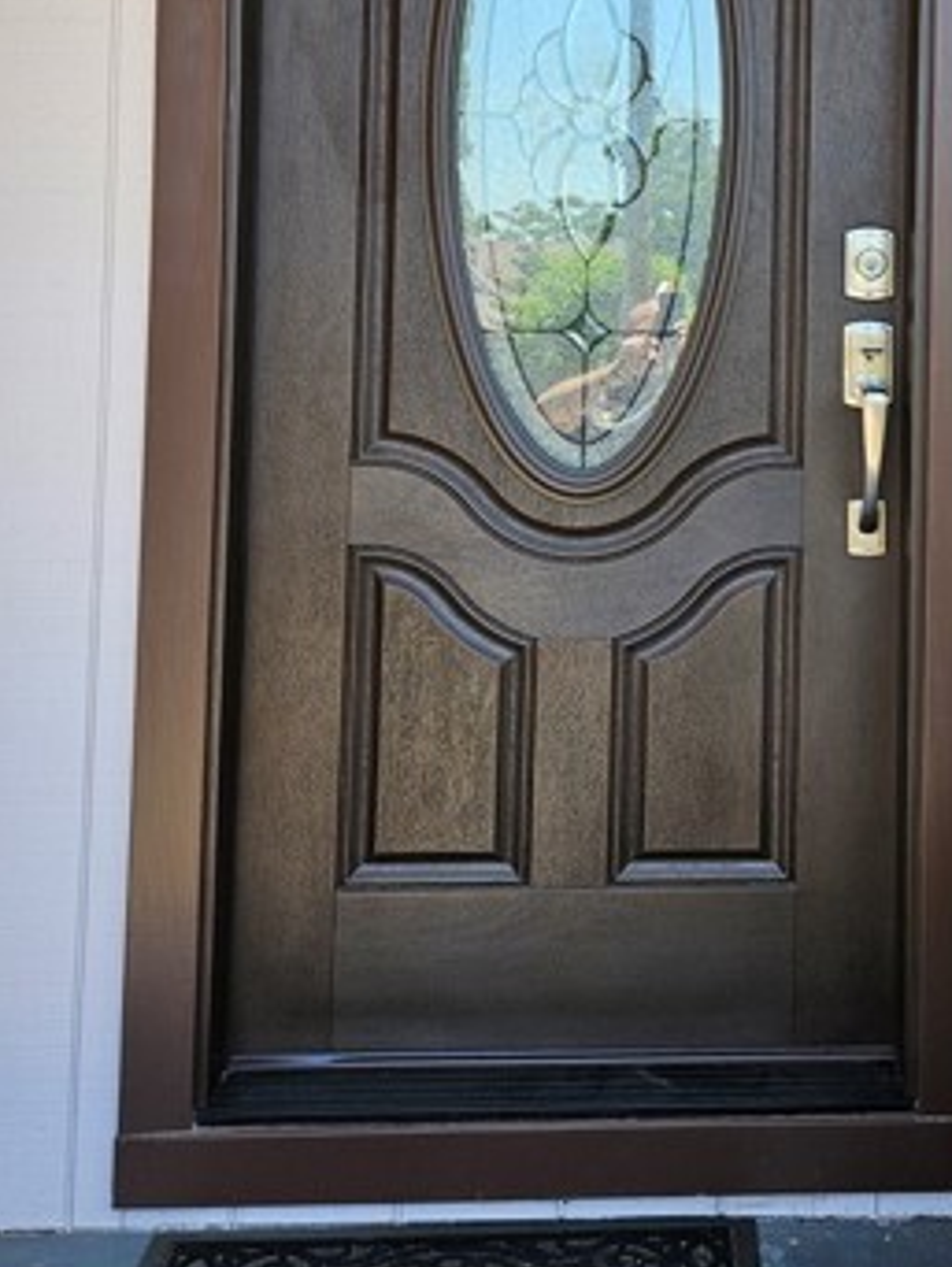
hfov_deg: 32.5
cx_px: 785
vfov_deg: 42.0
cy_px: 263
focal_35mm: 43
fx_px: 1575
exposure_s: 1/180
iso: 25
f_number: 1.8
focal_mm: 5.4
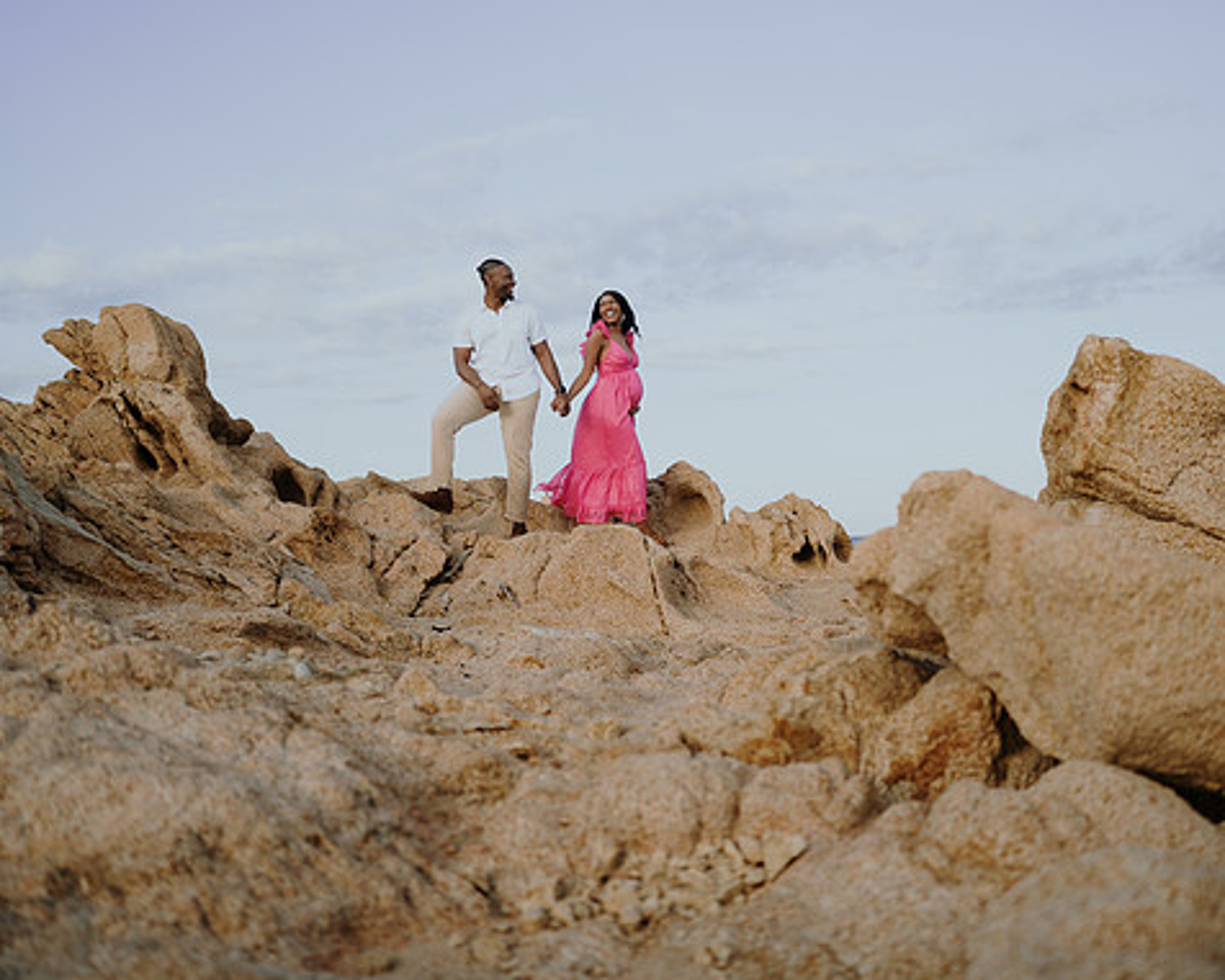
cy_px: 495
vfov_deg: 37.3
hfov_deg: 45.7
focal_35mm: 40
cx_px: 674
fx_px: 1451
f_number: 1.8
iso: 100
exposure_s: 1/3200
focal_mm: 35
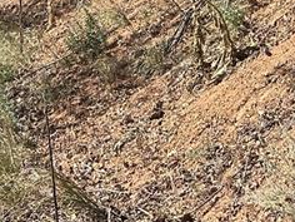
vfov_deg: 12.7
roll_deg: +0.1
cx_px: -102
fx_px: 886
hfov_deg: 17.6
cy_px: -199
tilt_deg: +10.3
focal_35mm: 104
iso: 80
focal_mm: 6.86
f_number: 1.78
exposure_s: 1/1779
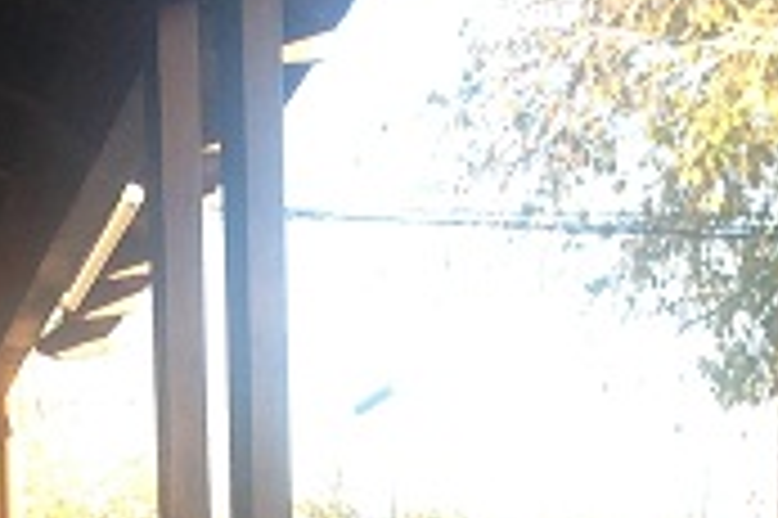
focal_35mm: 162
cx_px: 207
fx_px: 3498
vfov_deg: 8.0
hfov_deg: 12.7
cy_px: 1099
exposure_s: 1/120
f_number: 2.4
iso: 50
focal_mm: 4.12
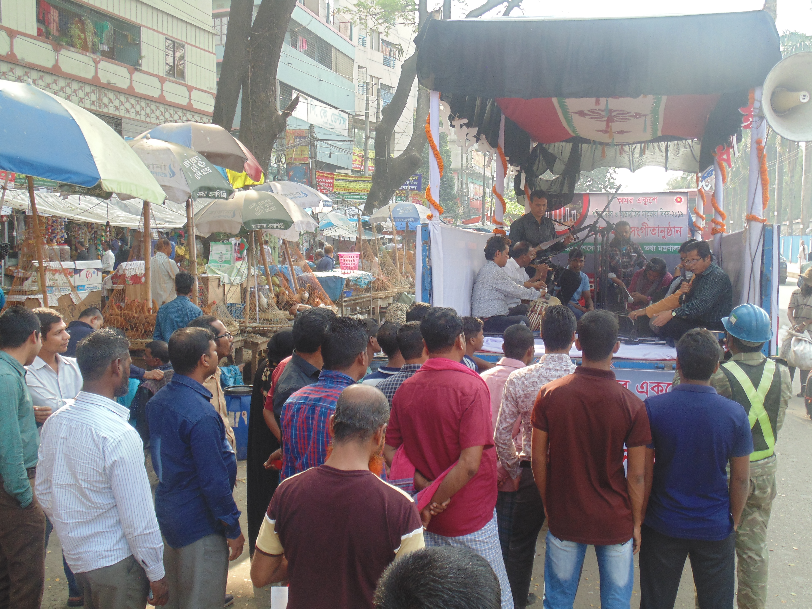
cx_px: 406
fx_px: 798
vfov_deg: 41.8
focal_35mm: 34
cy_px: 304
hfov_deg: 54.0
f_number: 3.4
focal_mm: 6.2
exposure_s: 1/100
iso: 80
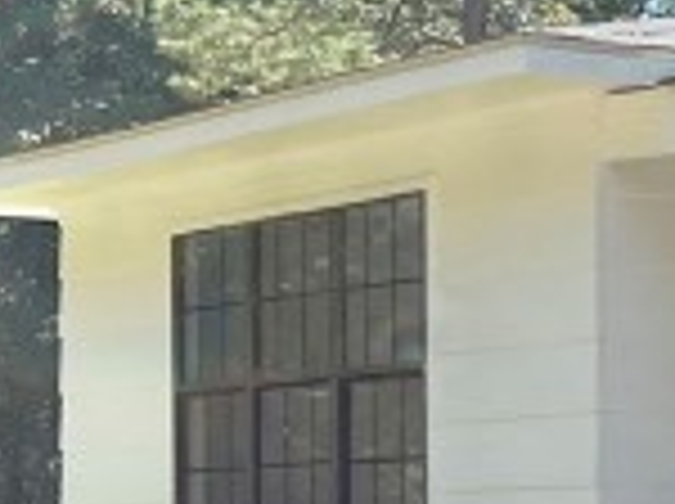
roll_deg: +0.1
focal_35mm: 178
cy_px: 536
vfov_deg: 8.3
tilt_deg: +1.0
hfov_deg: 9.4
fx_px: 3465
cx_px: 1814
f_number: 1.5
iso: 50
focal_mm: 5.7
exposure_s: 1/2915
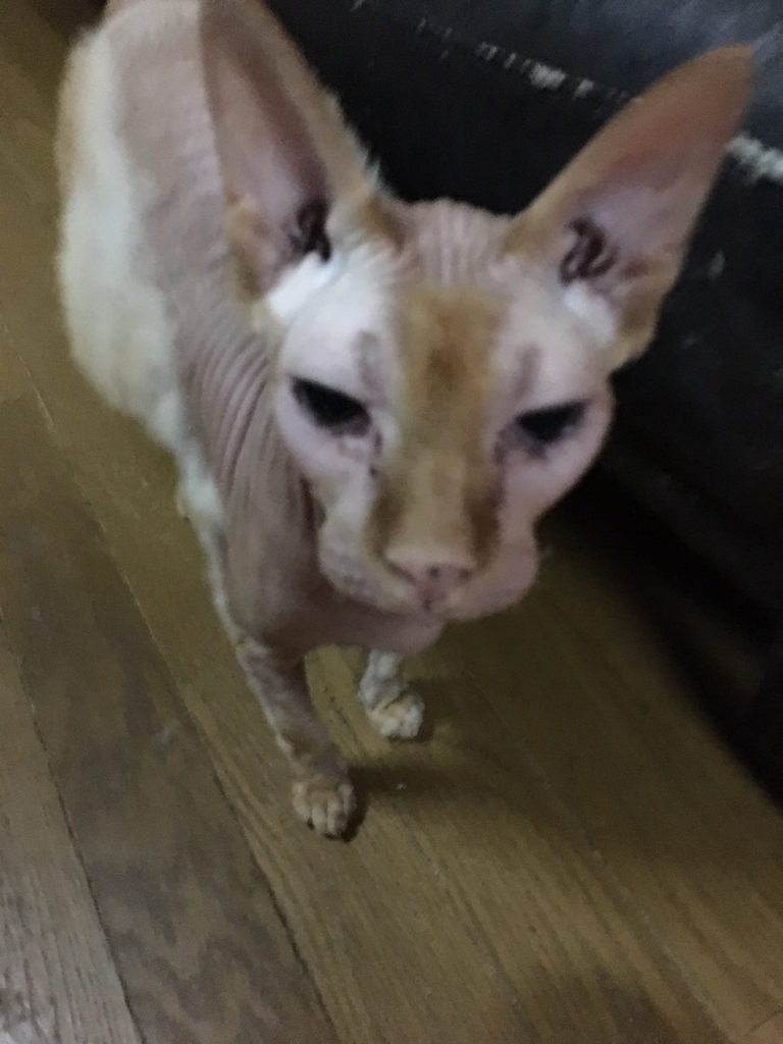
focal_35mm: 29
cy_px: 522
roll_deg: +4.5
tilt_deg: -44.6
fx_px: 875
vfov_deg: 61.7
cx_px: 392
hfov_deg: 48.2
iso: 1000
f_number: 2.2
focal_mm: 4.15
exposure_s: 1/15
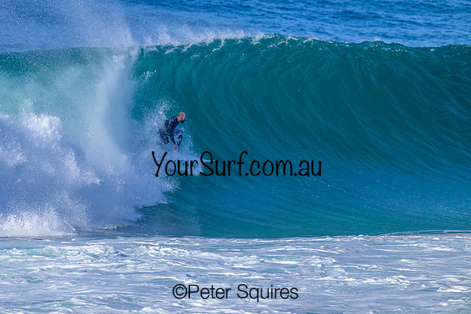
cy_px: 120
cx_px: 180
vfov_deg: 2.0
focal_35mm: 693
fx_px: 9066
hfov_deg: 3.0
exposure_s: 1/2000
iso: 560
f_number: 8
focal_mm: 560
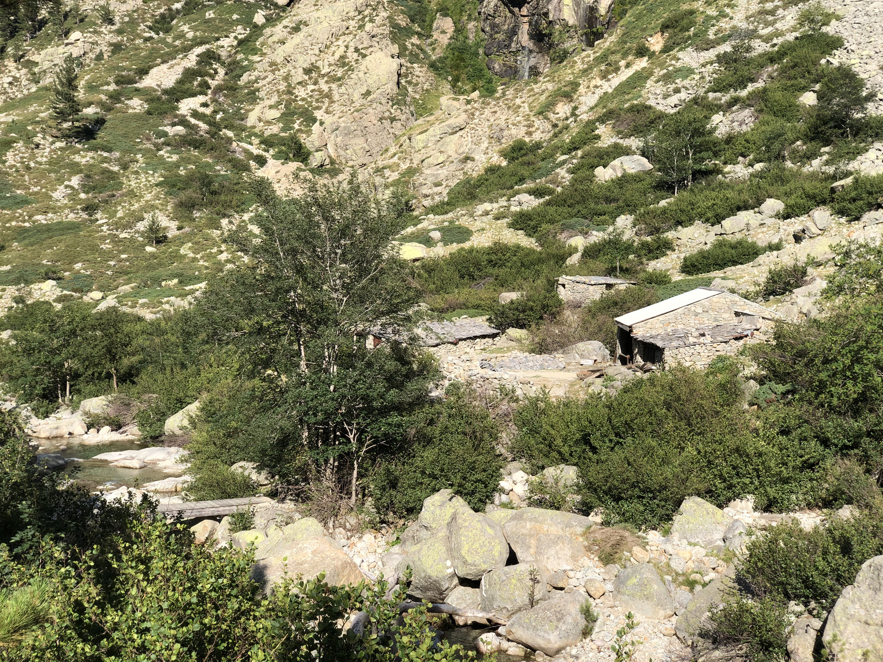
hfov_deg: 36.8
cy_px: 331
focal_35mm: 52
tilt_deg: -5.4
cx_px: 442
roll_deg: -1.0
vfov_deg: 28.0
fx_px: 1326
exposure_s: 1/750
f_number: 2.4
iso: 16
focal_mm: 6
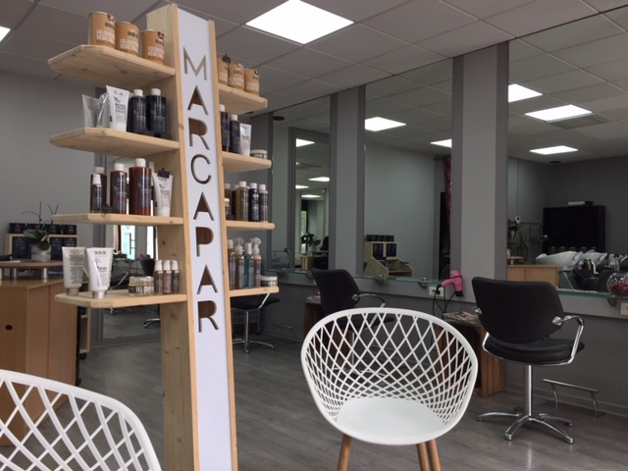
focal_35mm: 29
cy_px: 236
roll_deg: -1.1
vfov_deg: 48.2
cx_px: 314
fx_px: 526
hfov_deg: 61.7
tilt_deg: +1.2
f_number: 2.2
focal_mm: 4.15
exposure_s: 1/100
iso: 40
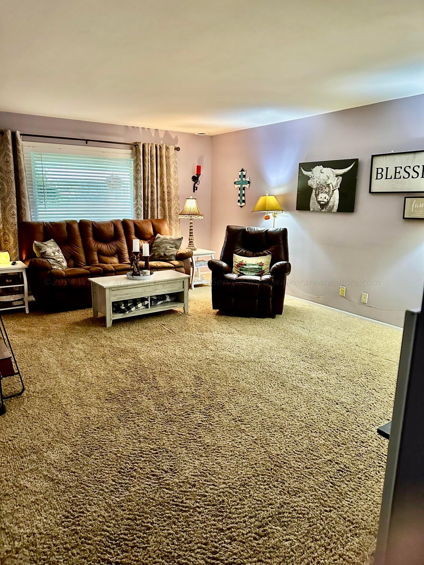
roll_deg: -1.9
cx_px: 212
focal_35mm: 24
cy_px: 282
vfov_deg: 71.6
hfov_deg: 56.8
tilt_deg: -11.9
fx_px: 392
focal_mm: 6.86
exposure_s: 1/40
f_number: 1.78
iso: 800
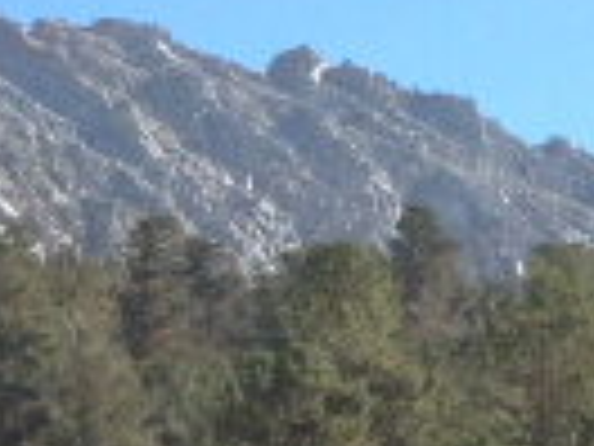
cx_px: -261
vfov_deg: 7.0
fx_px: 3432
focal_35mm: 200
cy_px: 1032
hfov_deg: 9.6
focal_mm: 4.12
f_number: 2.4
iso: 50
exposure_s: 1/630
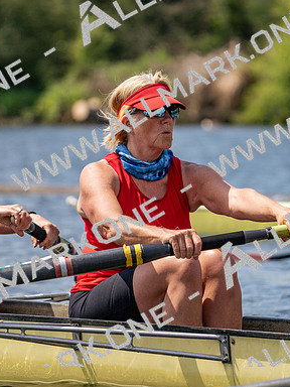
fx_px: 4200
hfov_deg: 4.0
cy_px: 194
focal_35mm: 376
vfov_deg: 5.3
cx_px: 135
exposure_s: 1/2000
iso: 250
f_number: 5.6
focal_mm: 259
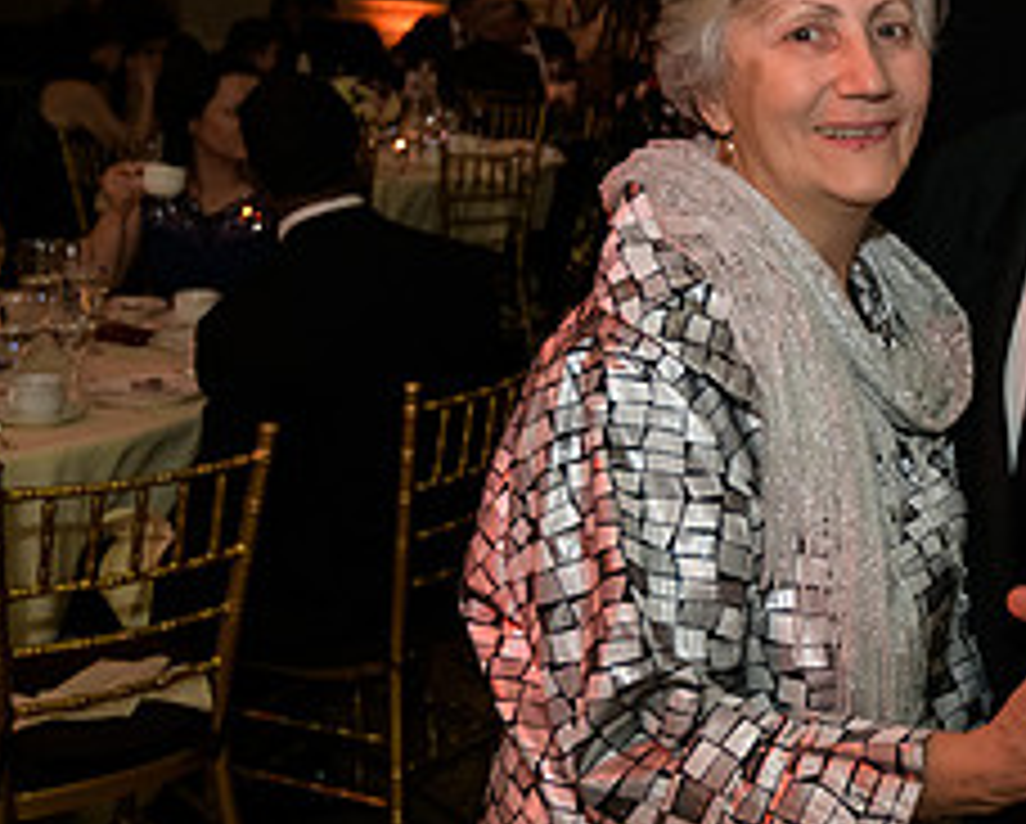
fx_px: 1885
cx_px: 1143
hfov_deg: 27.7
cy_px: 236
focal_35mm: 62
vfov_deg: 24.4
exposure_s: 1/100
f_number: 4
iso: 2000
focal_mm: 26
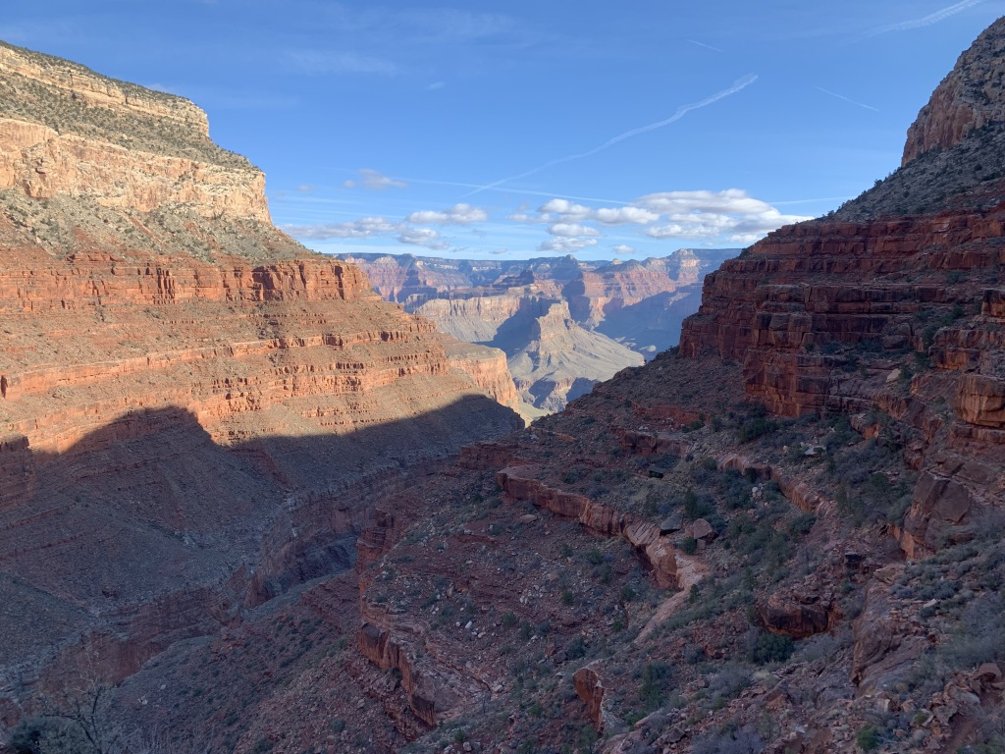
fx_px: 755
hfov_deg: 67.3
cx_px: 502
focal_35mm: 26
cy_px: 377
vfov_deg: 53.1
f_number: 1.8
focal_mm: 4.25
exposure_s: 1/1043
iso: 25
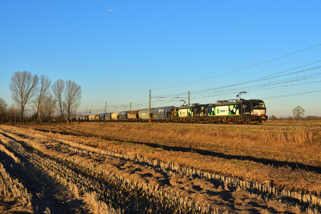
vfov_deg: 34.2
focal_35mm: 39
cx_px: 160
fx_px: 348
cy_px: 107
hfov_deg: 49.6
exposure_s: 1/640
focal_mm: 26
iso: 250
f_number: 7.1
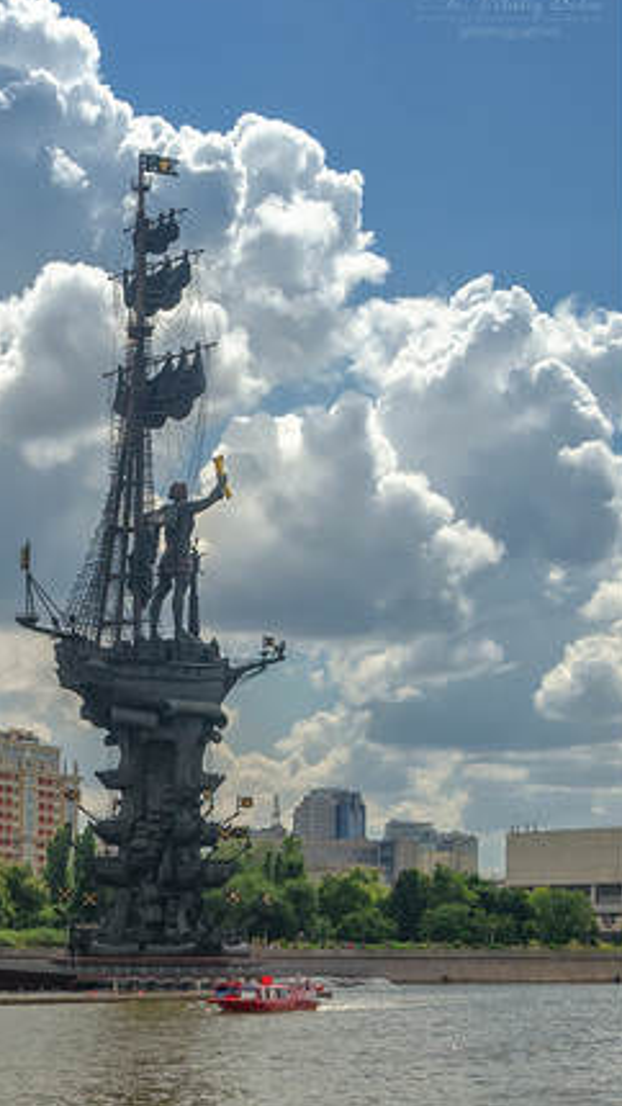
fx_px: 2693
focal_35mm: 92
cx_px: -293
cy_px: 575
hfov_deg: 12.6
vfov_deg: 23.2
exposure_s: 1/800
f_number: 8
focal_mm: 35
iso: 200
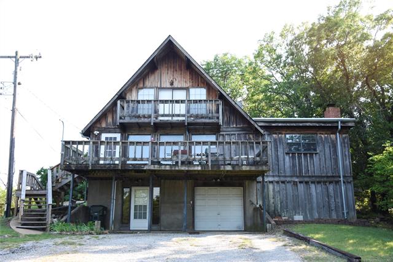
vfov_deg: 38.3
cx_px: 196
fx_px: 376
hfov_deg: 55.1
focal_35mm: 34
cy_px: 131
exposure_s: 1/320
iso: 200
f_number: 3.8
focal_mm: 23
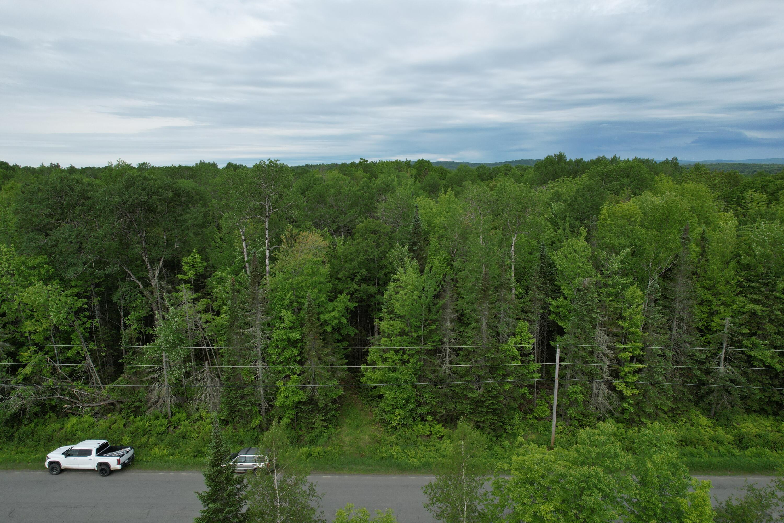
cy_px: 262
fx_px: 479
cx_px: 392
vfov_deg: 57.2
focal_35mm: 22
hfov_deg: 78.6
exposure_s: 1/1600
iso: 100
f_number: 2.8
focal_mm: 8.38
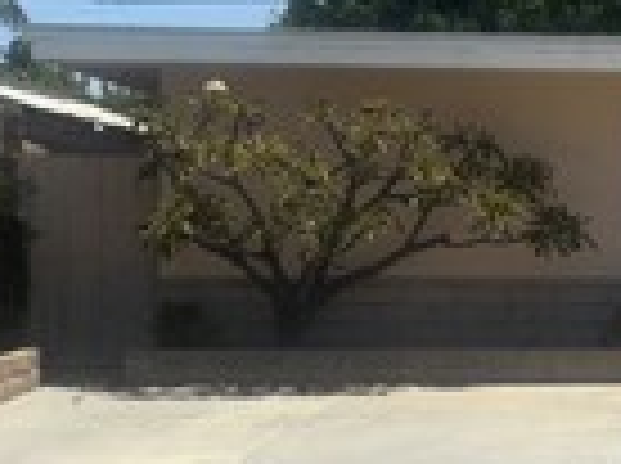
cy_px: 248
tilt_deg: +1.1
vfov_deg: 12.2
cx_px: 824
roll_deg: -1.3
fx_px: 2167
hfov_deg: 15.5
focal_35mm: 121
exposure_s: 1/4255
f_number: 1.6
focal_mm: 5.96
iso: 50
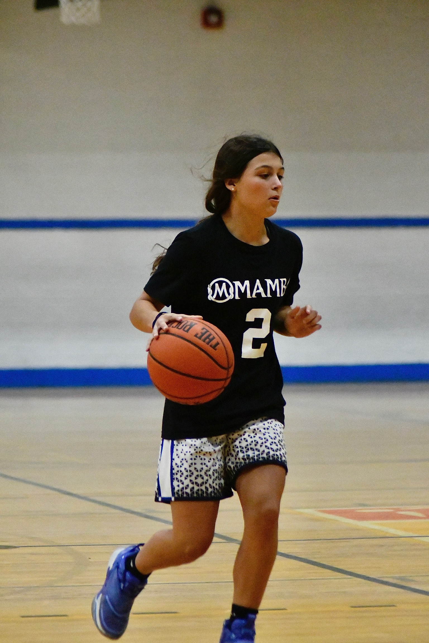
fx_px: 4146
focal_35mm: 232
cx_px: 214
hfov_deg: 5.9
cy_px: 322
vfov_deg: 8.9
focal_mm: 155
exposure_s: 1/1000
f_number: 4.5
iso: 20000
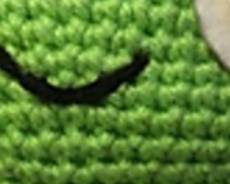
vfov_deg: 13.9
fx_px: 749
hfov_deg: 17.4
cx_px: 78
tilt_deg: -58.6
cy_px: 18
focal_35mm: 110
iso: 640
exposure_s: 1/17
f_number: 2.2
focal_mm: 4.15
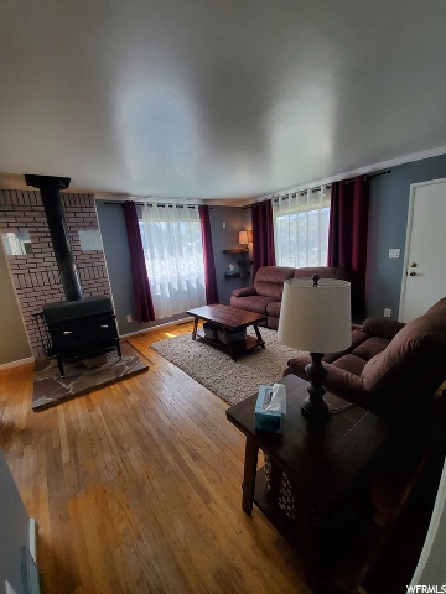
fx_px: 223
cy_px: 297
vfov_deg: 106.2
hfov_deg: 89.9
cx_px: 223
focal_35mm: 13
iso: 100
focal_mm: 1.8
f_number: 2.2
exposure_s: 1/119
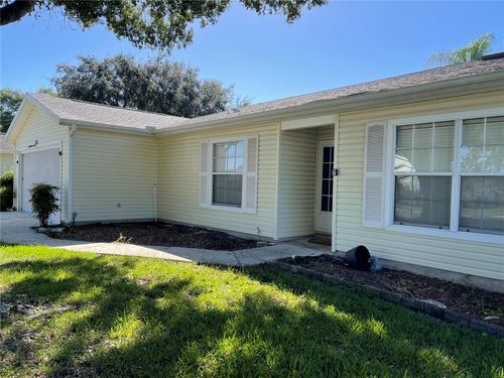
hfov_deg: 69.4
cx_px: 252
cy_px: 189
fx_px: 364
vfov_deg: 54.9
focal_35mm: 25
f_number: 1.6
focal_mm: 5.1
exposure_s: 1/969
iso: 32
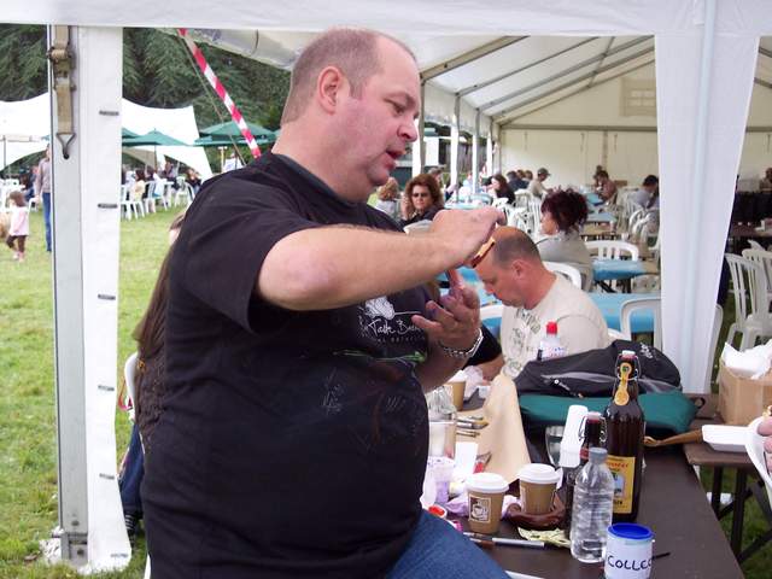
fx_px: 1137
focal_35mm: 51
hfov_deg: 37.5
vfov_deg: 28.6
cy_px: 290
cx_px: 386
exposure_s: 1/350
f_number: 3.4
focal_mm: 10.7
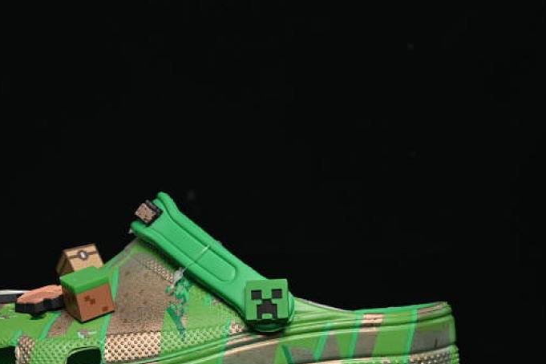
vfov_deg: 11.5
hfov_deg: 17.2
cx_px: 173
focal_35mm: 119
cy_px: 235
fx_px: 1805
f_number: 6.3
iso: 160
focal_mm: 50
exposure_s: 1/60
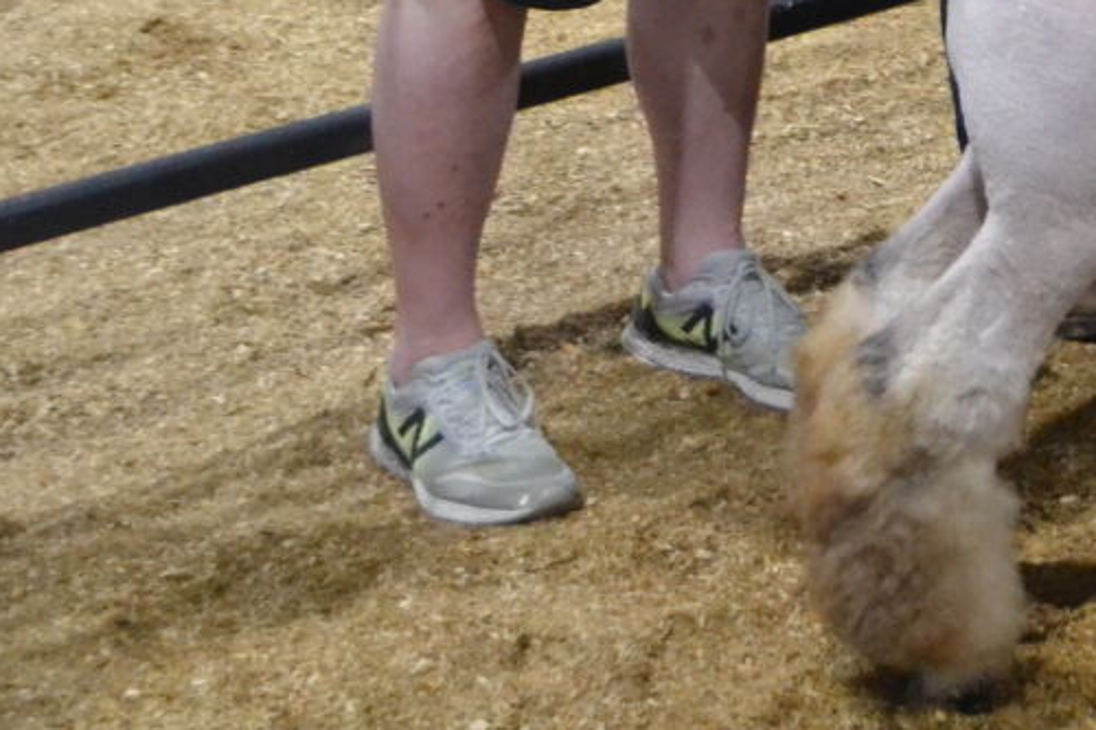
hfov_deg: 15.3
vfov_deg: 10.4
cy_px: -418
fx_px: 3865
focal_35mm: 127
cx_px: 1468
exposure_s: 1/200
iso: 3200
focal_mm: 24
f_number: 4
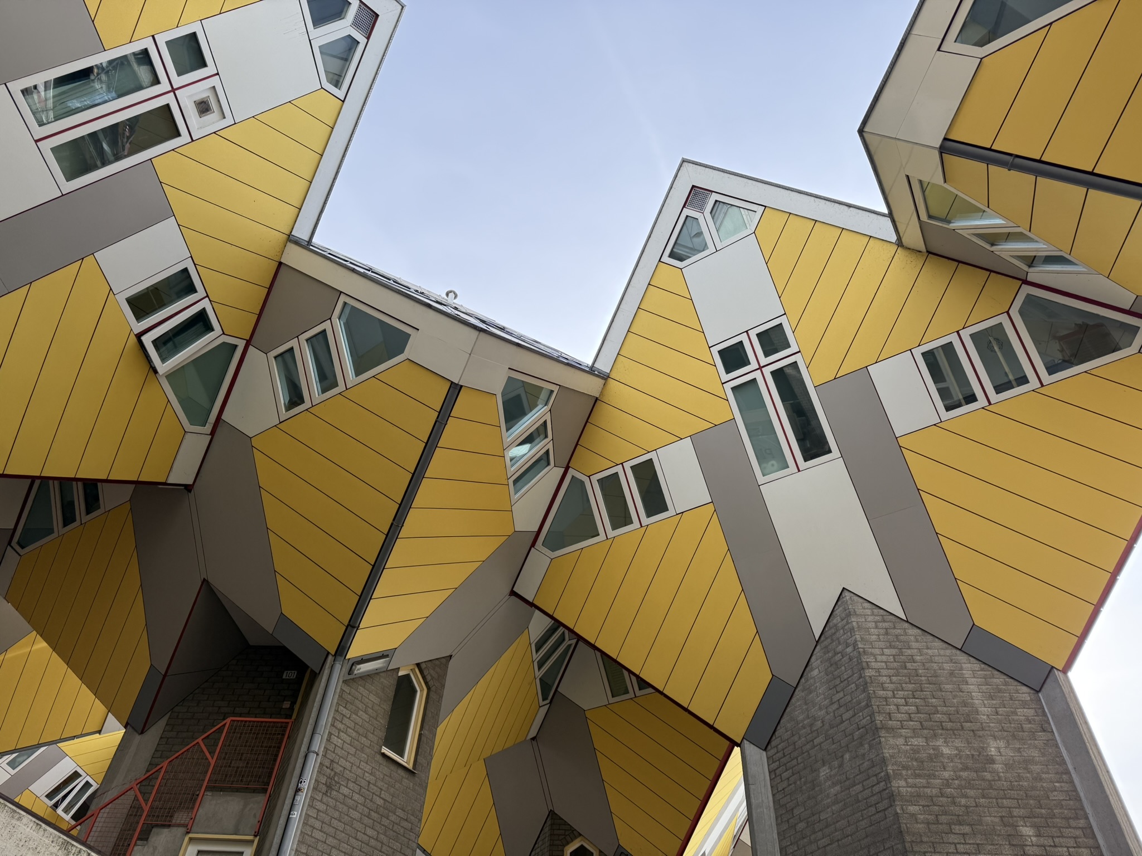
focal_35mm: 24
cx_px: 571
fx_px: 792
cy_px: 428
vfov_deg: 56.8
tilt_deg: +46.9
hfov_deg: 71.6
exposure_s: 1/920
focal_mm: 6.76
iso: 100
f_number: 1.78
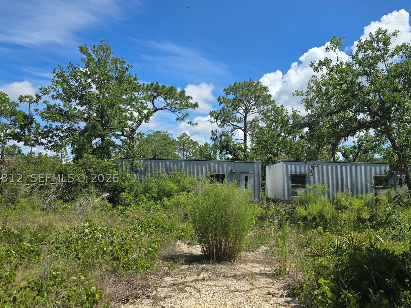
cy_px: 178
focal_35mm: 30
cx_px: 222
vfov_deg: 46.6
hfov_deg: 59.9
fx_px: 356
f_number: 1.7
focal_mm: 6.3
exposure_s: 1/796
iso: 12
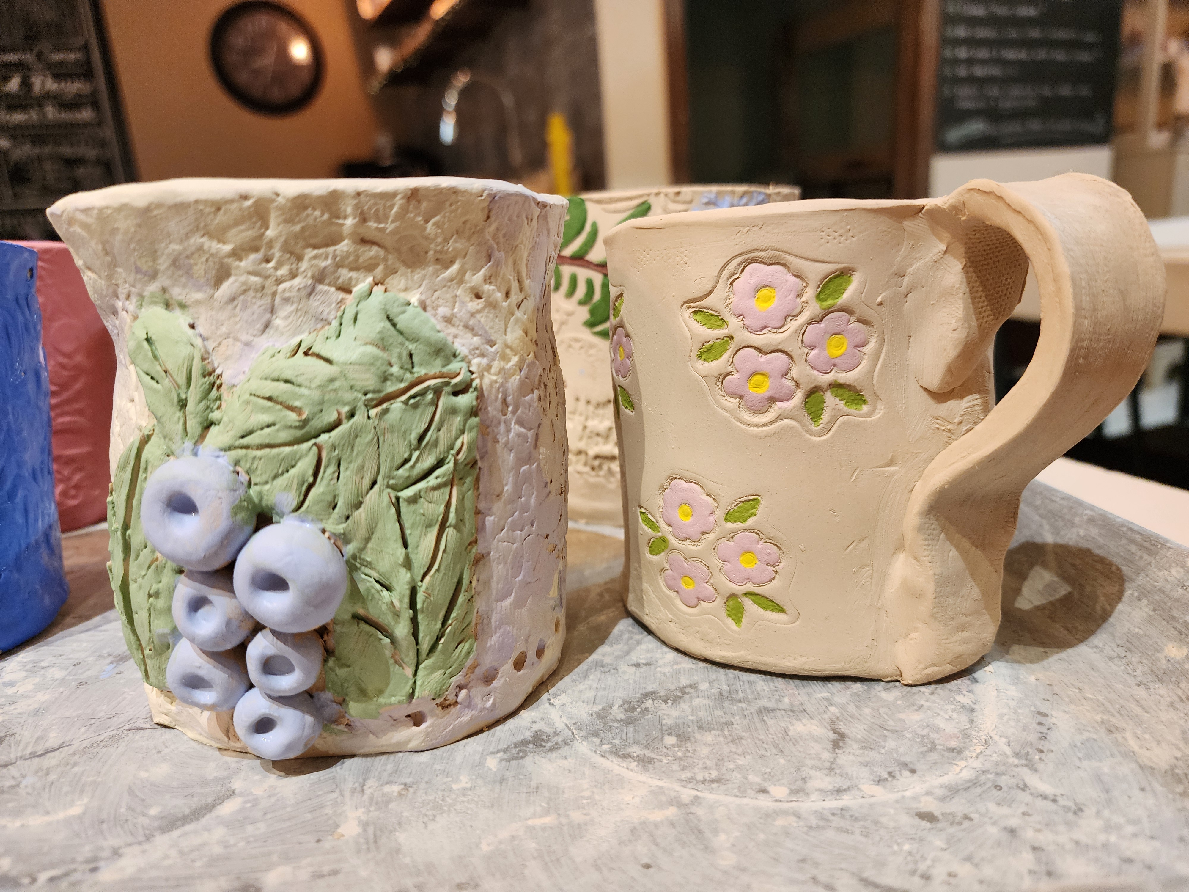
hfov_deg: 73.9
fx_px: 790
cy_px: 446
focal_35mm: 23
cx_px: 594
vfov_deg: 58.9
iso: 400
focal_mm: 6.4
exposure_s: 1/120
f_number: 1.8
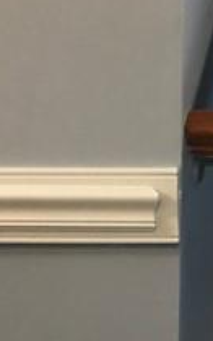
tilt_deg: -1.0
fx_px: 1349
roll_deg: +0.1
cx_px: 517
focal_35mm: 145
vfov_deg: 14.4
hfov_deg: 8.3
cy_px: 138
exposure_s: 1/15
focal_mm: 3.99
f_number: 1.8
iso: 100
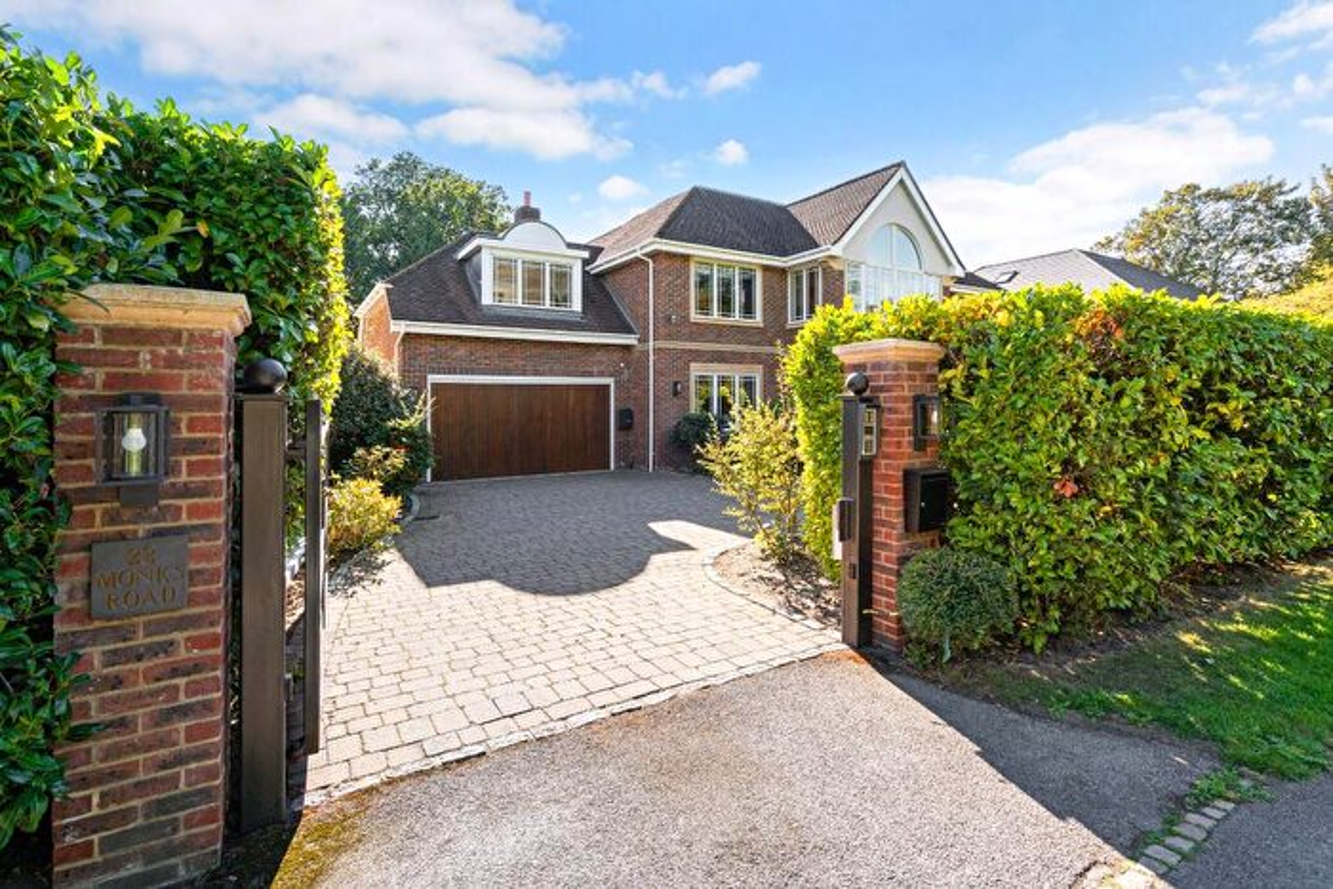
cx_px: 666
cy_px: 444
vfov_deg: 73.8
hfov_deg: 96.7
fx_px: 593
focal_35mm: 16
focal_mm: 16
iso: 100
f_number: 10
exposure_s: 1/160
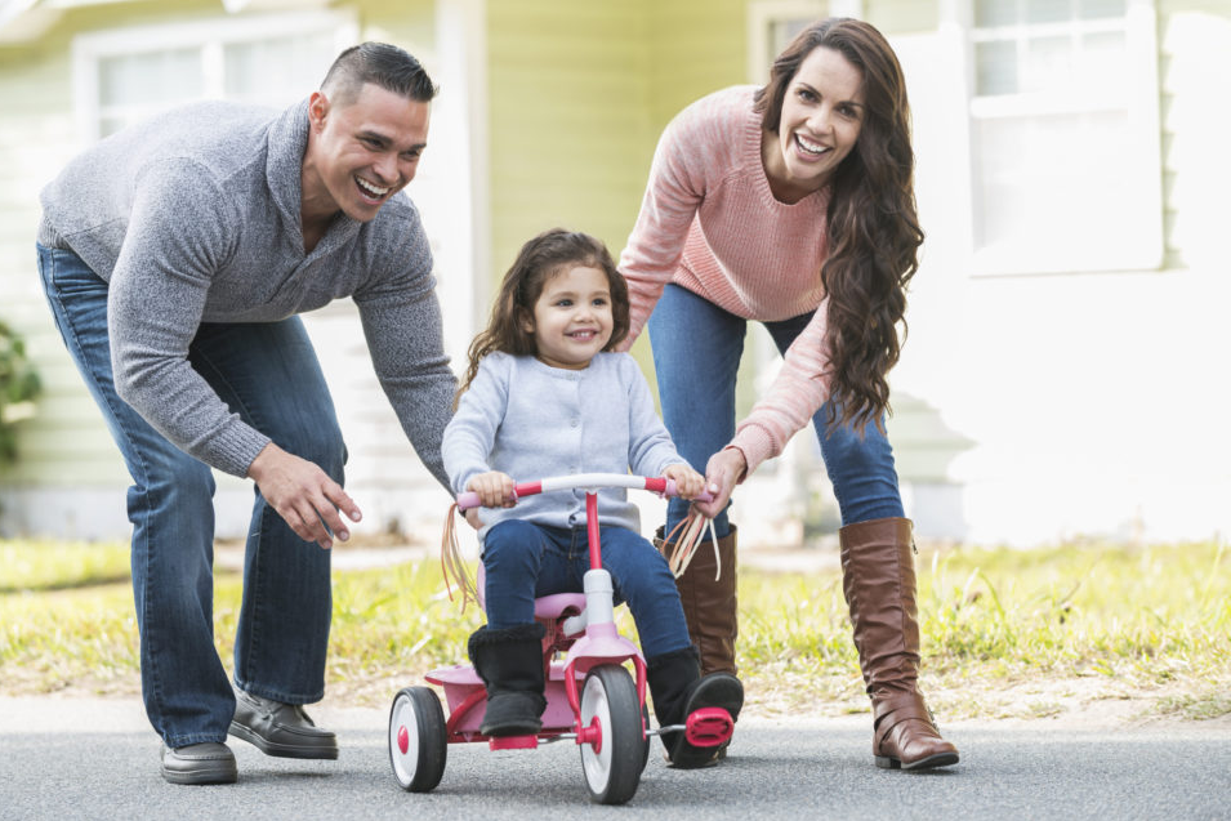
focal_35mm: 134
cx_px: 581
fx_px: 4582
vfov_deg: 10.2
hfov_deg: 15.3
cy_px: 409
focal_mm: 125
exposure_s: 1/250
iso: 250
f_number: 3.5
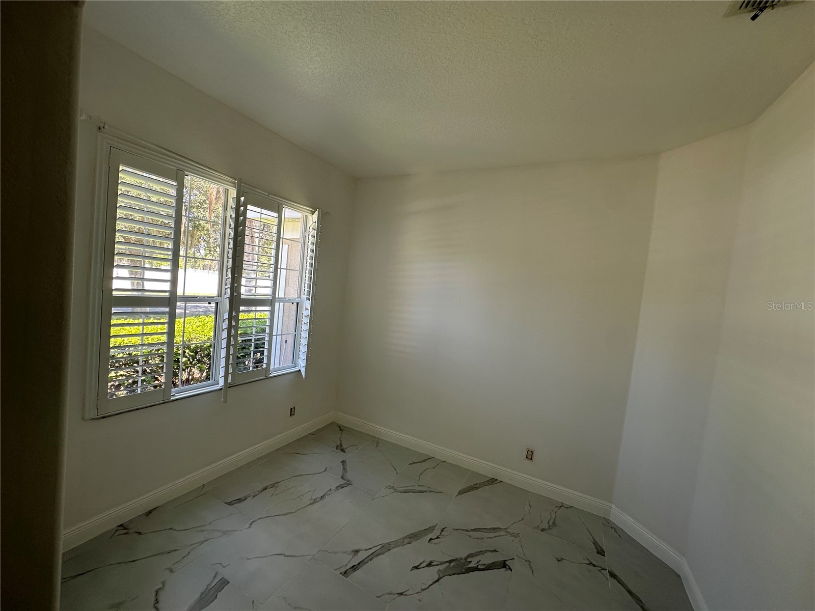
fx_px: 330
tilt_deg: -3.1
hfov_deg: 102.1
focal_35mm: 14
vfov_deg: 85.7
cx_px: 408
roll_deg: -6.0
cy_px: 306
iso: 50
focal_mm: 2.22
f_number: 2.2
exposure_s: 1/99
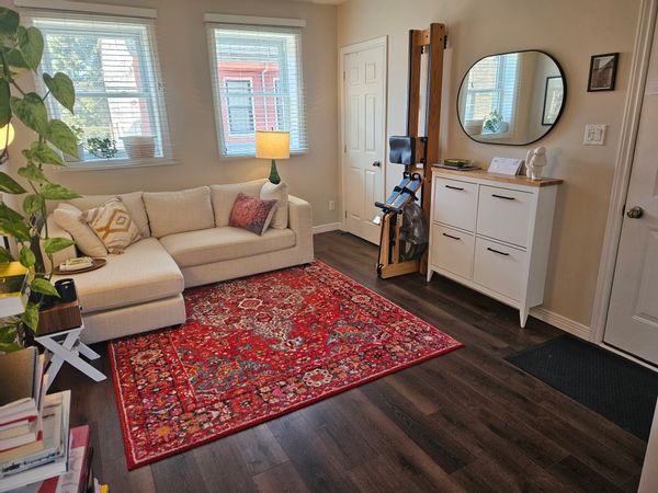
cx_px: 329
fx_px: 437
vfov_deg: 58.9
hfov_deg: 73.9
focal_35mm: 23
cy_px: 246
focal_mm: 5.4
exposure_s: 1/120
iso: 250
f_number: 1.8
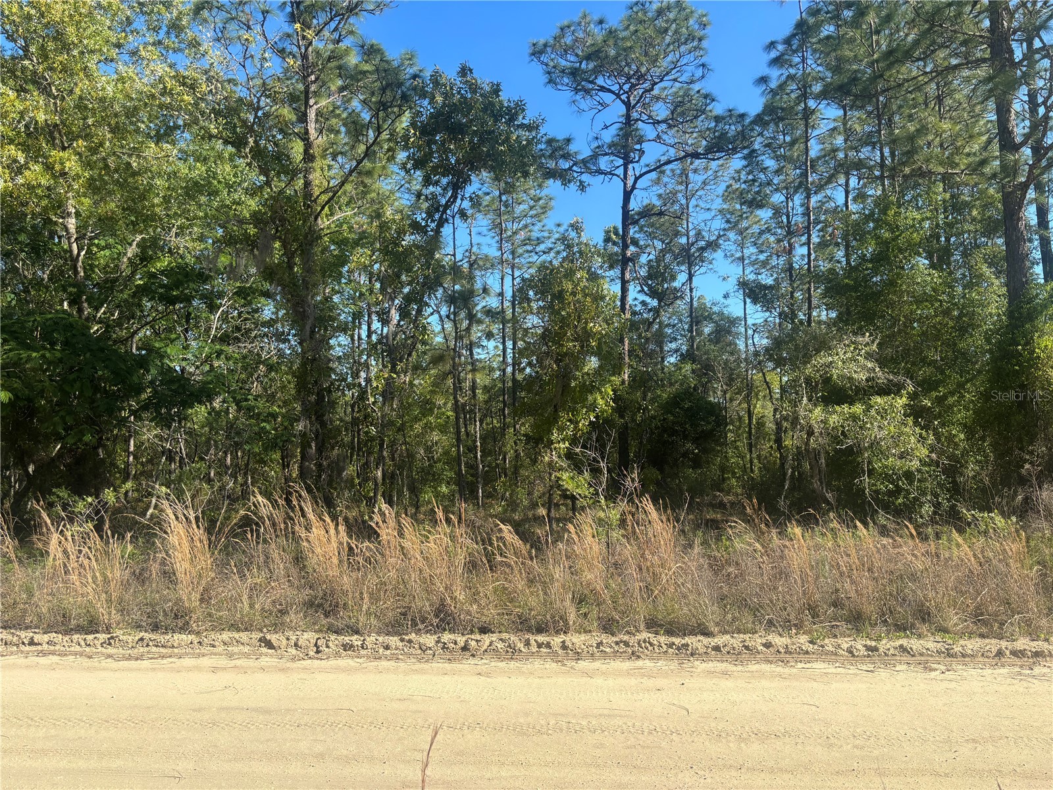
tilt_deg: +4.4
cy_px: 395
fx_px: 791
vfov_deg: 53.1
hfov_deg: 67.3
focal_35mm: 26
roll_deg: +0.6
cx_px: 526
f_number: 1.6
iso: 50
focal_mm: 5.96
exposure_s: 1/1721
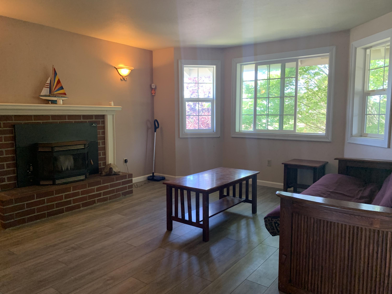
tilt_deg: -5.6
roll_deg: -0.3
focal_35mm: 26
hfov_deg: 67.3
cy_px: 147
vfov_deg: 53.1
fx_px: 294
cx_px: 196
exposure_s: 1/60
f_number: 1.8
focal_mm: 4.25
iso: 250
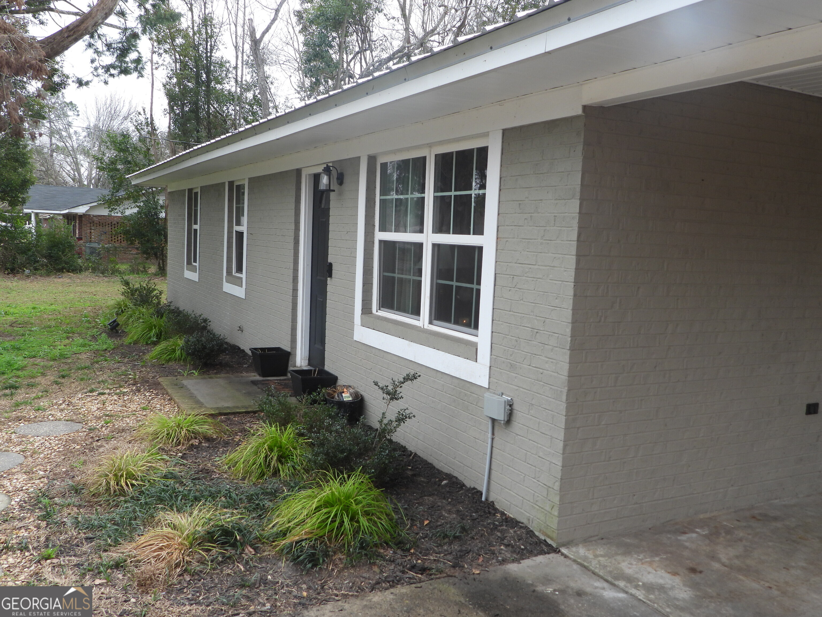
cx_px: 411
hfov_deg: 60.0
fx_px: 712
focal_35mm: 30
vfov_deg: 46.8
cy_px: 308
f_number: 3.2
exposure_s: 1/320
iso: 100
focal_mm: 5.4
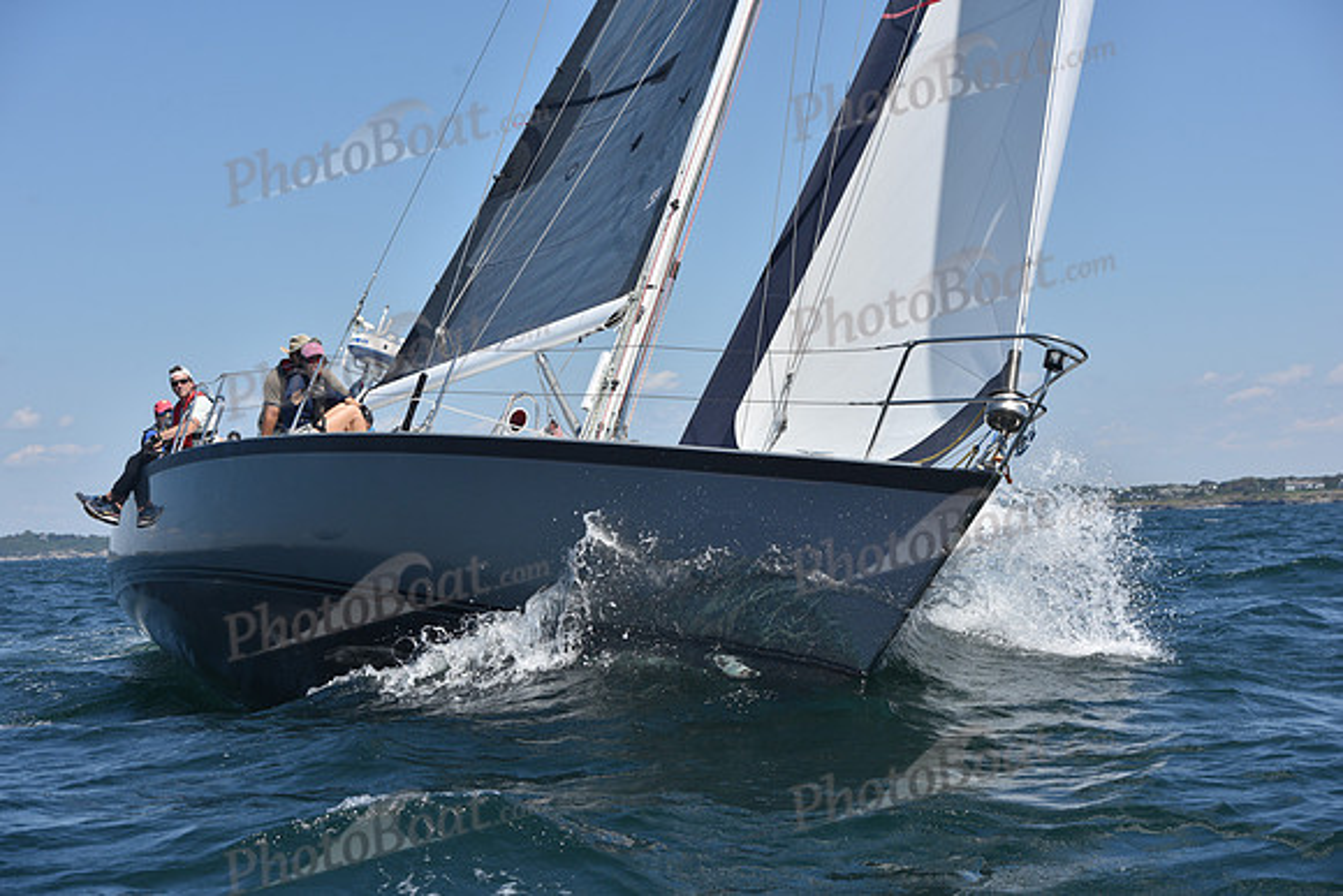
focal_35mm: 70
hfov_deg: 28.8
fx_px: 2612
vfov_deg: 19.5
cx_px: 672
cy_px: 448
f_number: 7.1
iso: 200
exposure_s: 1/1000
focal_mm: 70
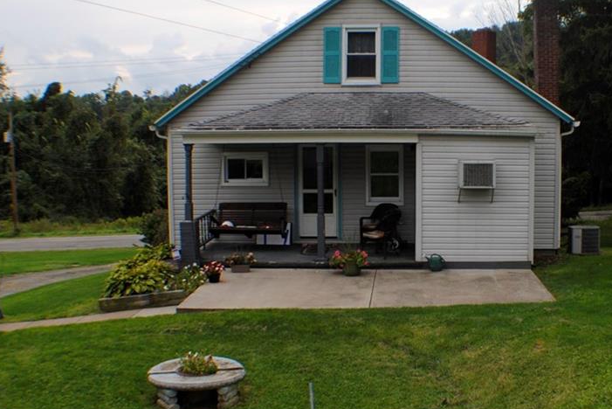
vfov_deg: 23.8
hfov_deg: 34.7
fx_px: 969
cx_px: 412
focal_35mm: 57
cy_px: 200
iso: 100
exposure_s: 1/200
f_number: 6.3
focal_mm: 26
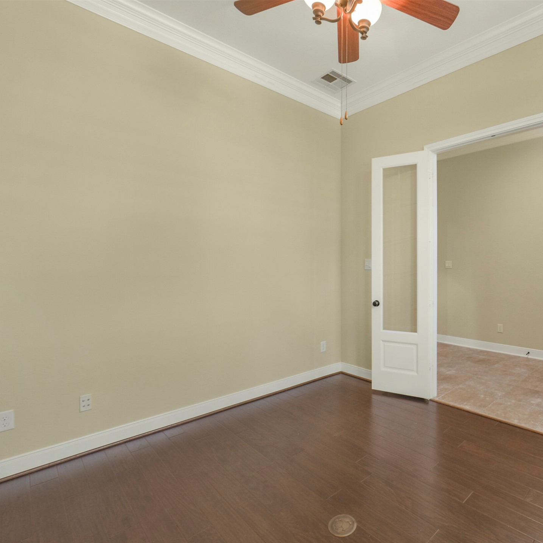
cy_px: 274
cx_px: 362
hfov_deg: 78.1
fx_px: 319
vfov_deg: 80.7
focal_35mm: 18
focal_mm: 14
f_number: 5
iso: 500
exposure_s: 1/30
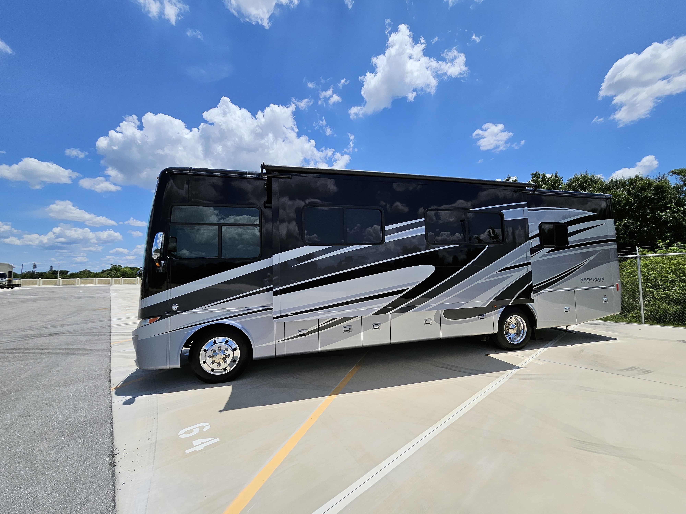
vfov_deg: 89.9
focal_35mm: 13
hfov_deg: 106.2
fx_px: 258
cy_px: 257
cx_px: 343
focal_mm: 1.74
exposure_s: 1/2758
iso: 32
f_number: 2.2
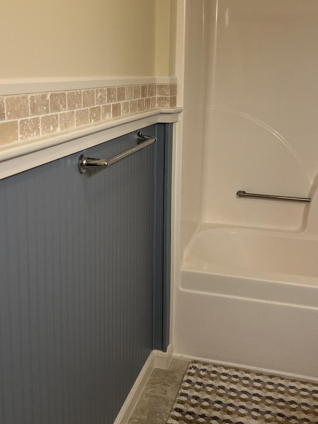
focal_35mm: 43
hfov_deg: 33.5
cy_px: 173
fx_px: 527
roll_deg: -0.3
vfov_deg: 43.7
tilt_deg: -11.6
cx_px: 130
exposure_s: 1/60
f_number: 1.5
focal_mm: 5.7
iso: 100
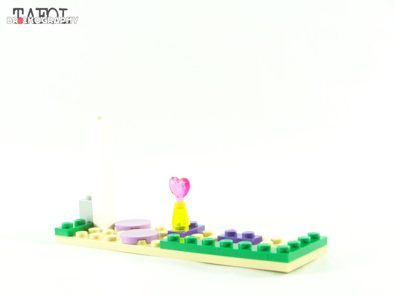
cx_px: 197
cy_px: 148
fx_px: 785
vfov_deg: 21.3
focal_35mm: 69
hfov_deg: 28.2
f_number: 3.6
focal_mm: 11.5
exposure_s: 1/60
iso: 400
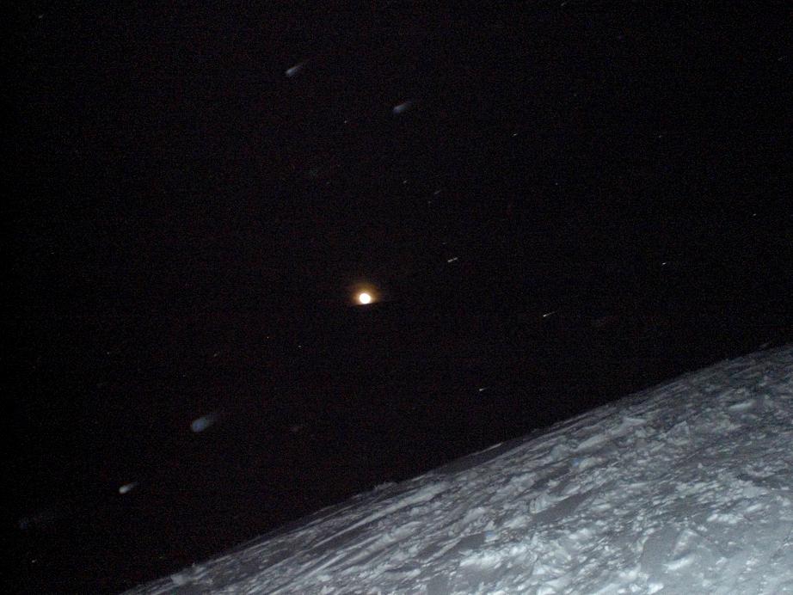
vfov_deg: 37.7
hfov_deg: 49.0
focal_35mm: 38
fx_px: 871
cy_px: 298
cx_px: 396
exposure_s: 1/60
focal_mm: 6.3
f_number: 3.1
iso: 800
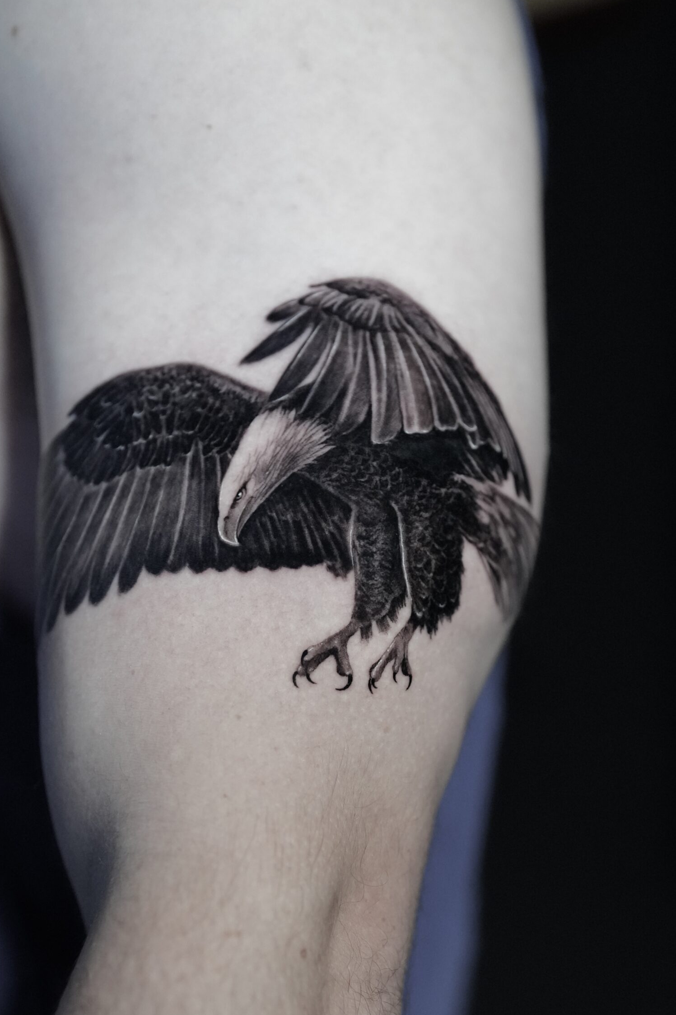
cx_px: 310
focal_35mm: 57
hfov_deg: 23.8
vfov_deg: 35.0
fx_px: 1606
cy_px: 559
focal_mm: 50
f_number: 2
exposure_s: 1/125
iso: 5000
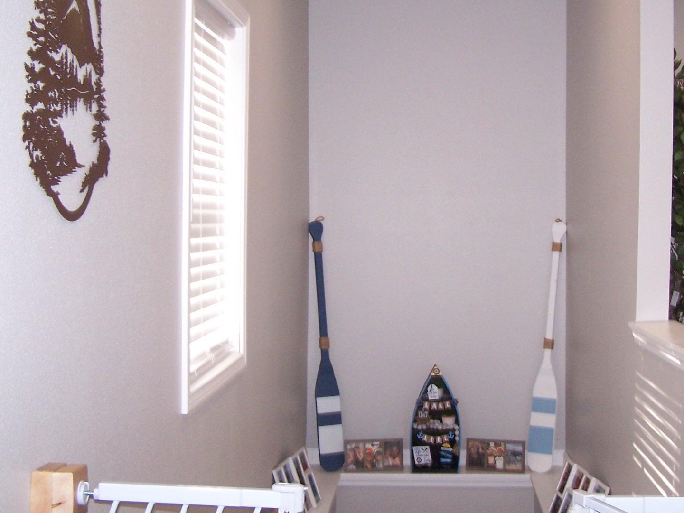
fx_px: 1067
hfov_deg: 35.4
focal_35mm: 54
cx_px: 403
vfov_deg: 27.0
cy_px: 204
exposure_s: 1/60
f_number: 2.8
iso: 140
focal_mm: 6.3
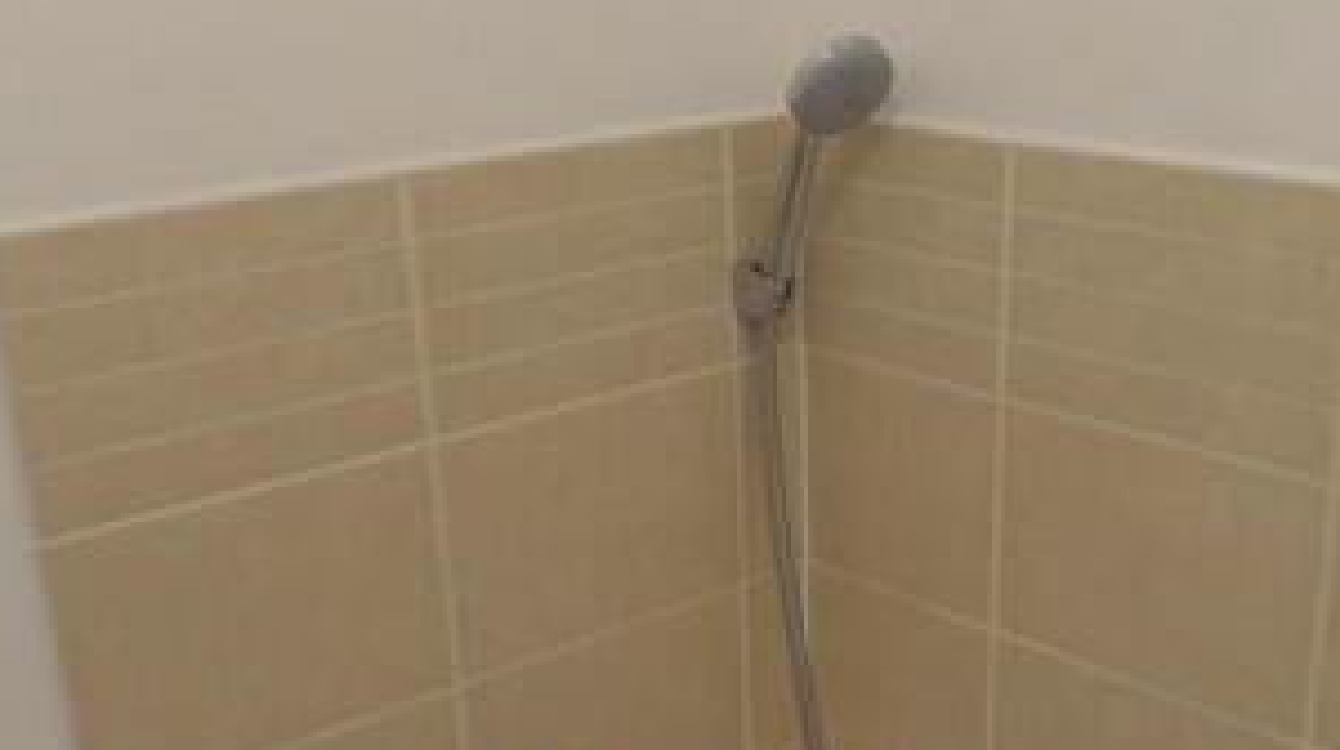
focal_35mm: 53
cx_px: 788
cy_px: 641
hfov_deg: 39.1
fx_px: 1881
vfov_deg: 22.1
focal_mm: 4.3
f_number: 3.3
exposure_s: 1/20
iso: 400
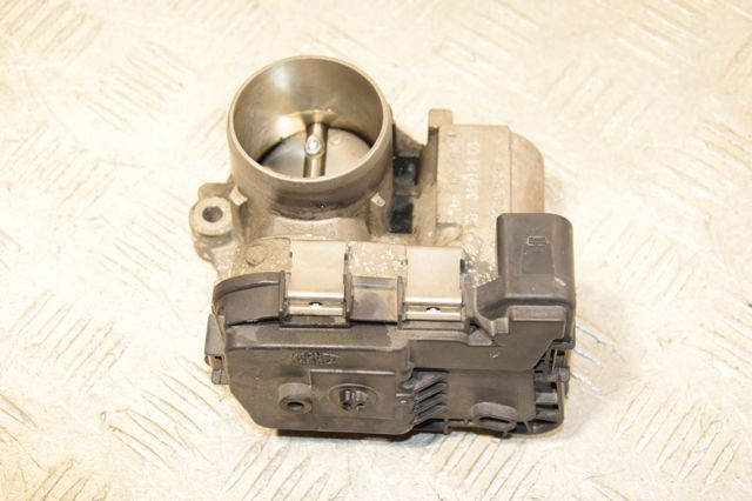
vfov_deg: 17.5
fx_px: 1628
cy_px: 250
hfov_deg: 26.0
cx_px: 376
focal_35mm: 78
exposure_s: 1/200
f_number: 7.1
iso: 1600
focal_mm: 52
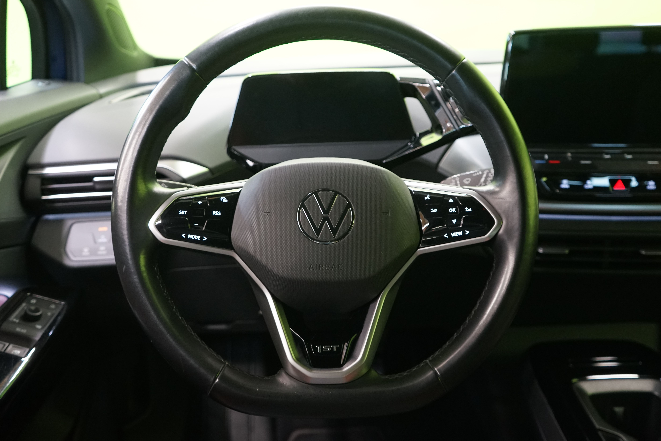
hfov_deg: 58.7
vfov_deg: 41.1
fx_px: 588
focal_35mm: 32
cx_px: 326
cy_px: 221
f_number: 4.5
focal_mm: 30
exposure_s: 1/20
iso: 2500
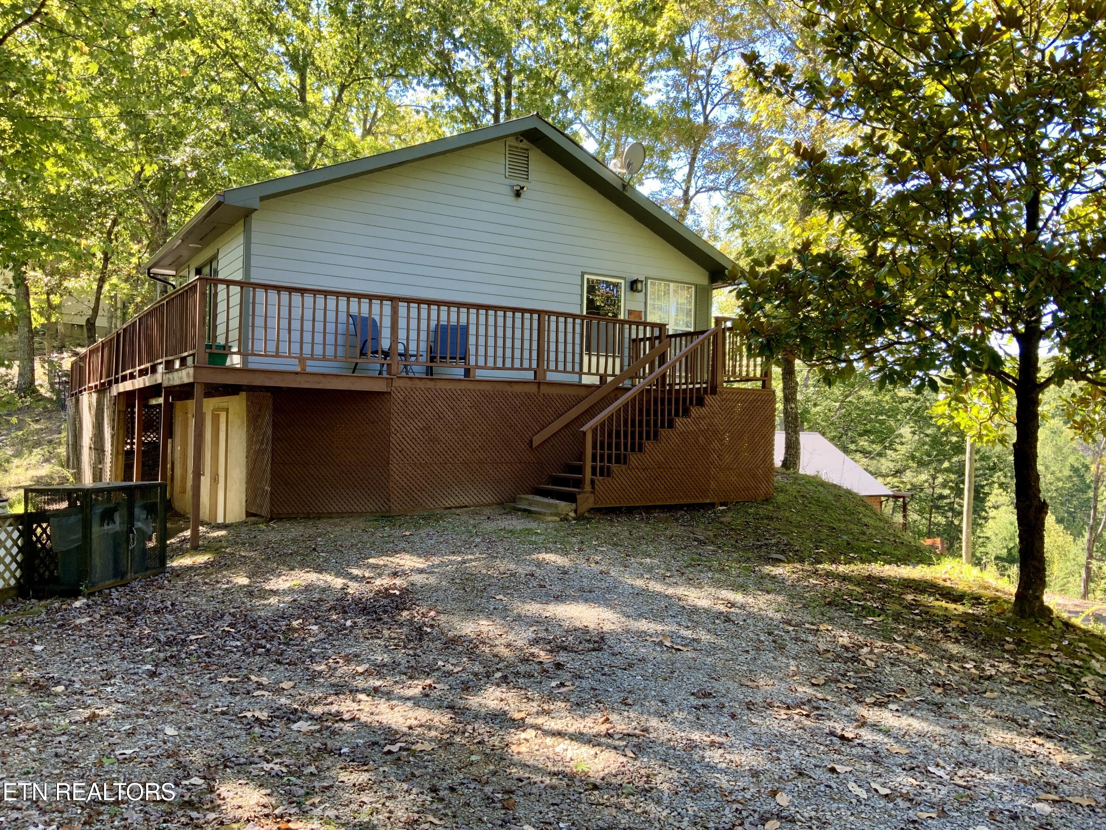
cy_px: 415
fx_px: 927
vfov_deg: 48.2
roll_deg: -1.8
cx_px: 553
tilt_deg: +1.0
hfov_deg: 61.7
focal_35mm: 29
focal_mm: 3
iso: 32
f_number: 1.8
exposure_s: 1/122
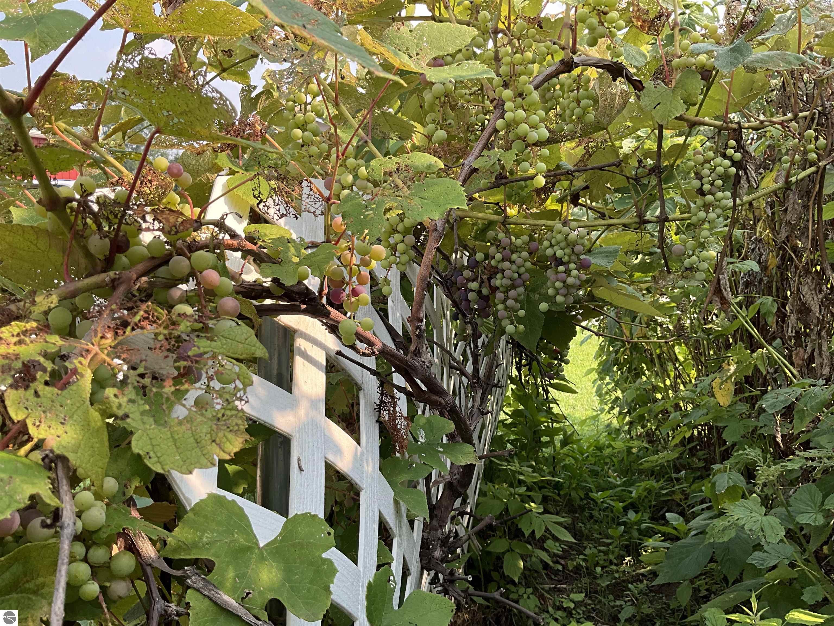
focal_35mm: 29
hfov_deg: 61.7
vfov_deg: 48.2
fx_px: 699
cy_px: 313
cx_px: 417
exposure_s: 1/331
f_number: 1.8
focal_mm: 3
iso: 25
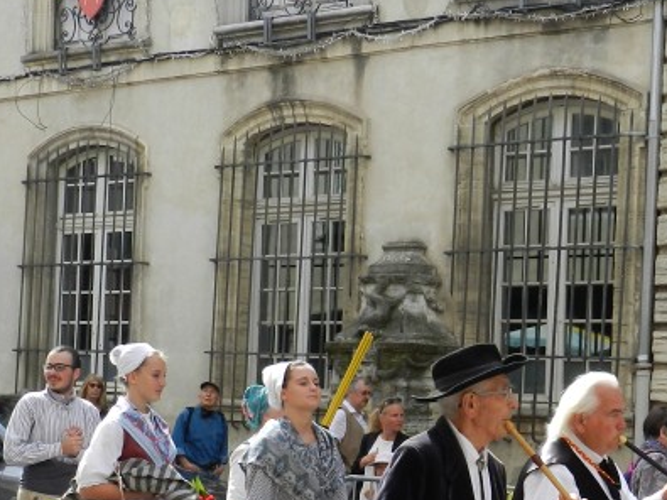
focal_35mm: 81
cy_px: 480
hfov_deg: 24.1
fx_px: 1560
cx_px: 365
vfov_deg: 17.8
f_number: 3.7
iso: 160
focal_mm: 5.6
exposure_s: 1/400
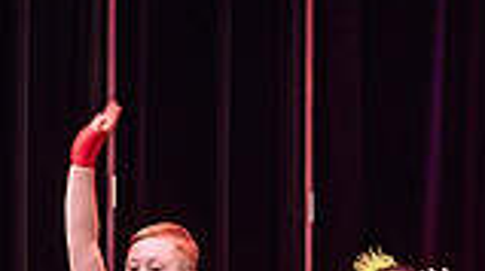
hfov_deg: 5.0
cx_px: 556
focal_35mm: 428
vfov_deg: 2.8
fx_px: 5498
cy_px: 285
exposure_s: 1/250
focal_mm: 95
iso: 1600
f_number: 2.8
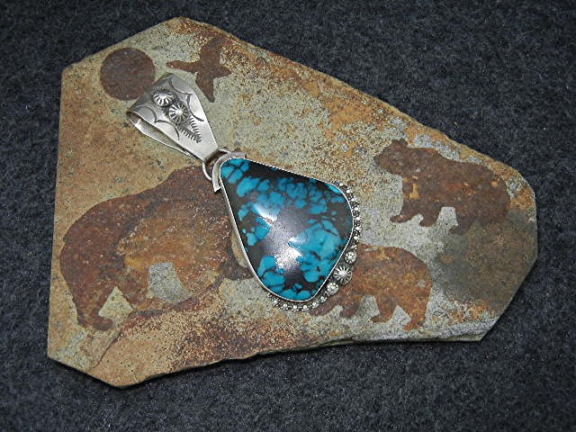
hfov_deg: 42.1
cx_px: 288
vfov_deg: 32.2
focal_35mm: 45
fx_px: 749
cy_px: 216
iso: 353
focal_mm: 8.1
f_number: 3.8
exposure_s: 1/30
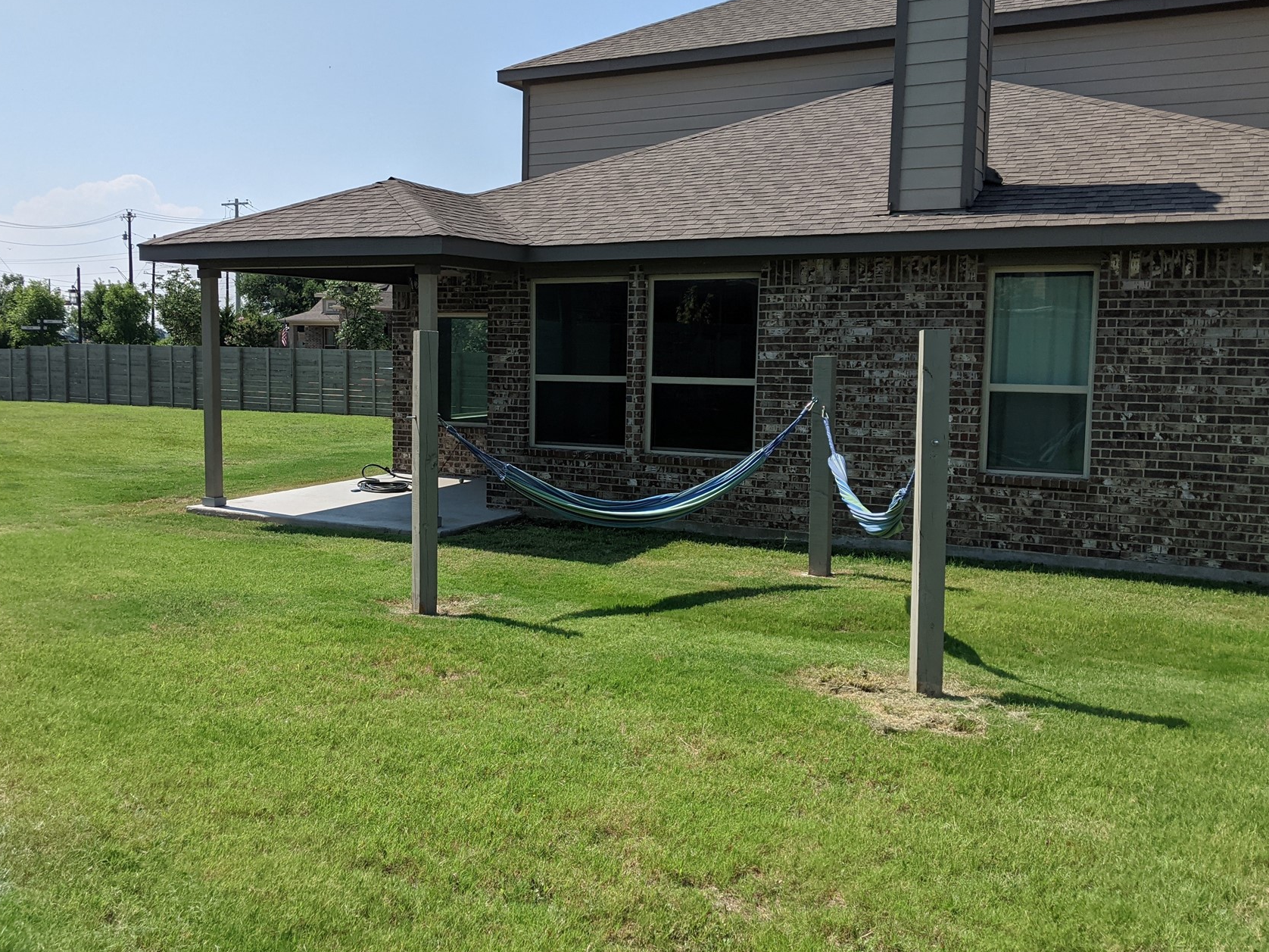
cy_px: 439
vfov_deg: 42.9
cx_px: 559
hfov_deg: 55.2
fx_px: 1210
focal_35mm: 33
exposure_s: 1/4673
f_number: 1.8
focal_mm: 4.44
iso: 56
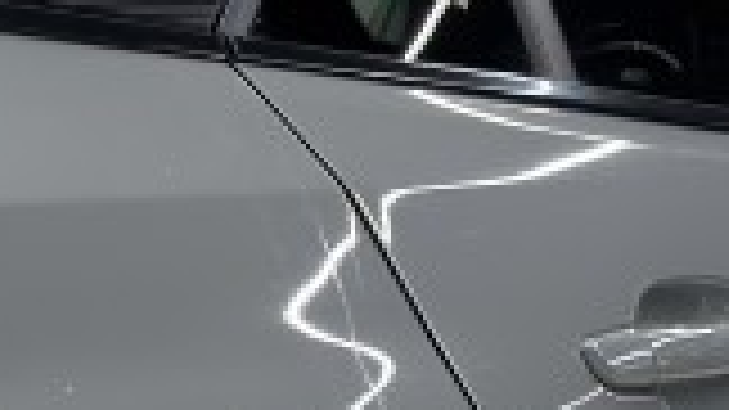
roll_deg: +1.4
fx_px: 3188
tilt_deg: -10.2
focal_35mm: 165
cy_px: 478
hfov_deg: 13.0
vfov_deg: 7.3
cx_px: 297
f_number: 1.78
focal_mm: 6.76
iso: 250
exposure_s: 1/33
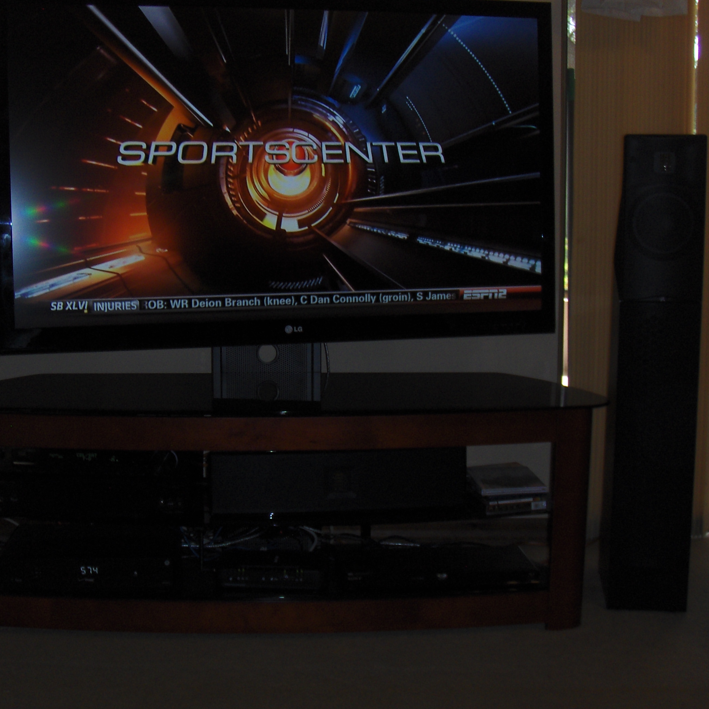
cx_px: 298
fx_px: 1274
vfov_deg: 31.1
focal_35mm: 55
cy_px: 352
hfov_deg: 31.0
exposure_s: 1/60
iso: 100
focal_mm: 7.4
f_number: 3.6
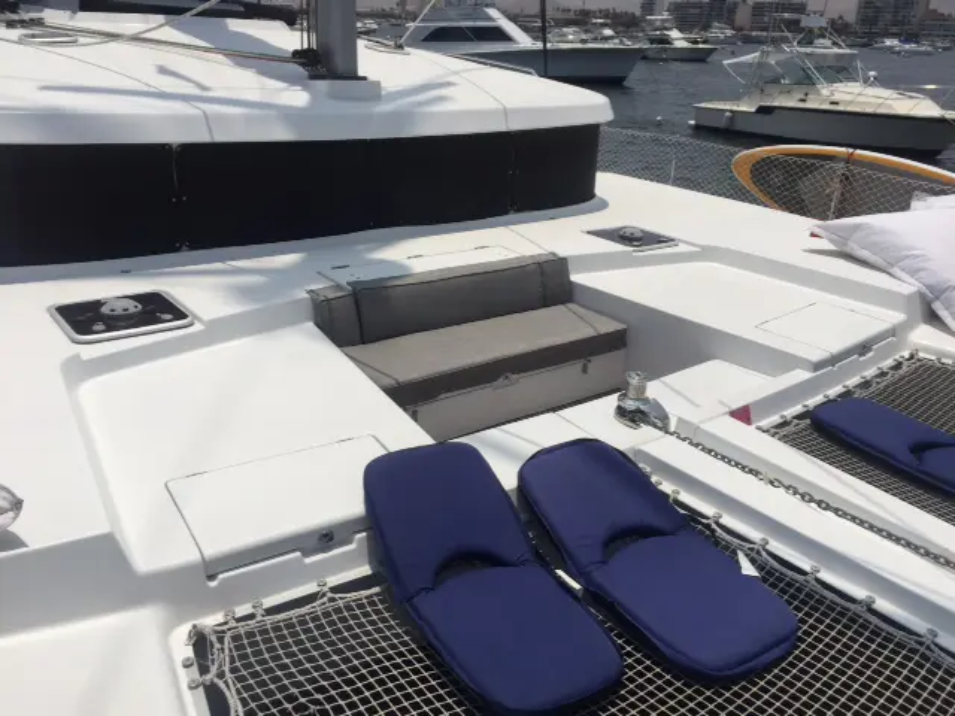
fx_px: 800
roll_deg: -2.3
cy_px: 358
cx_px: 478
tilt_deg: -23.9
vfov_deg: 48.2
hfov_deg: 61.7
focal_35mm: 29
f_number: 2.2
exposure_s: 1/7937
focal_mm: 4.15
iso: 32
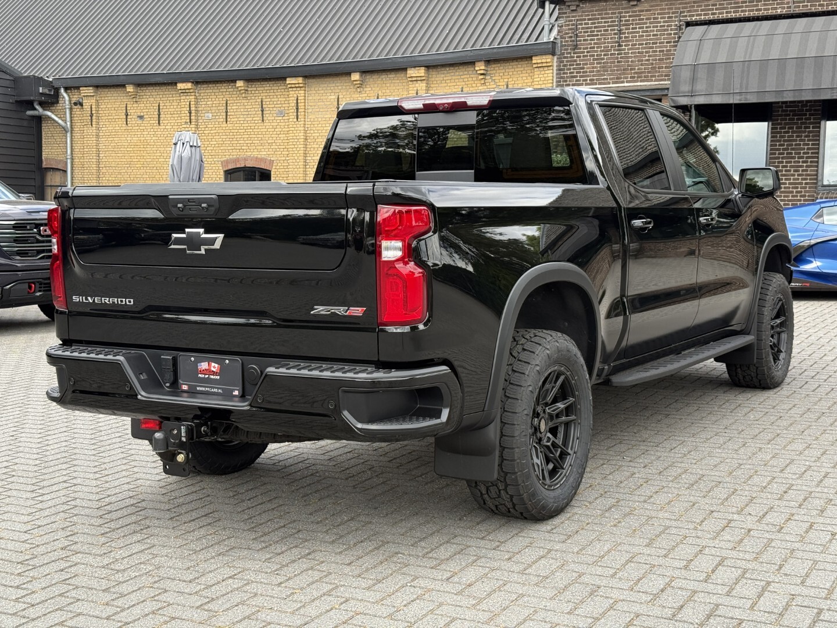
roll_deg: -0.4
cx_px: 418
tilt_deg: -4.1
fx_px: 1161
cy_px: 314
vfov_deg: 30.3
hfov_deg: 39.7
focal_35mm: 48
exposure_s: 1/719
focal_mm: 6.76
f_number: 1.78
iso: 80
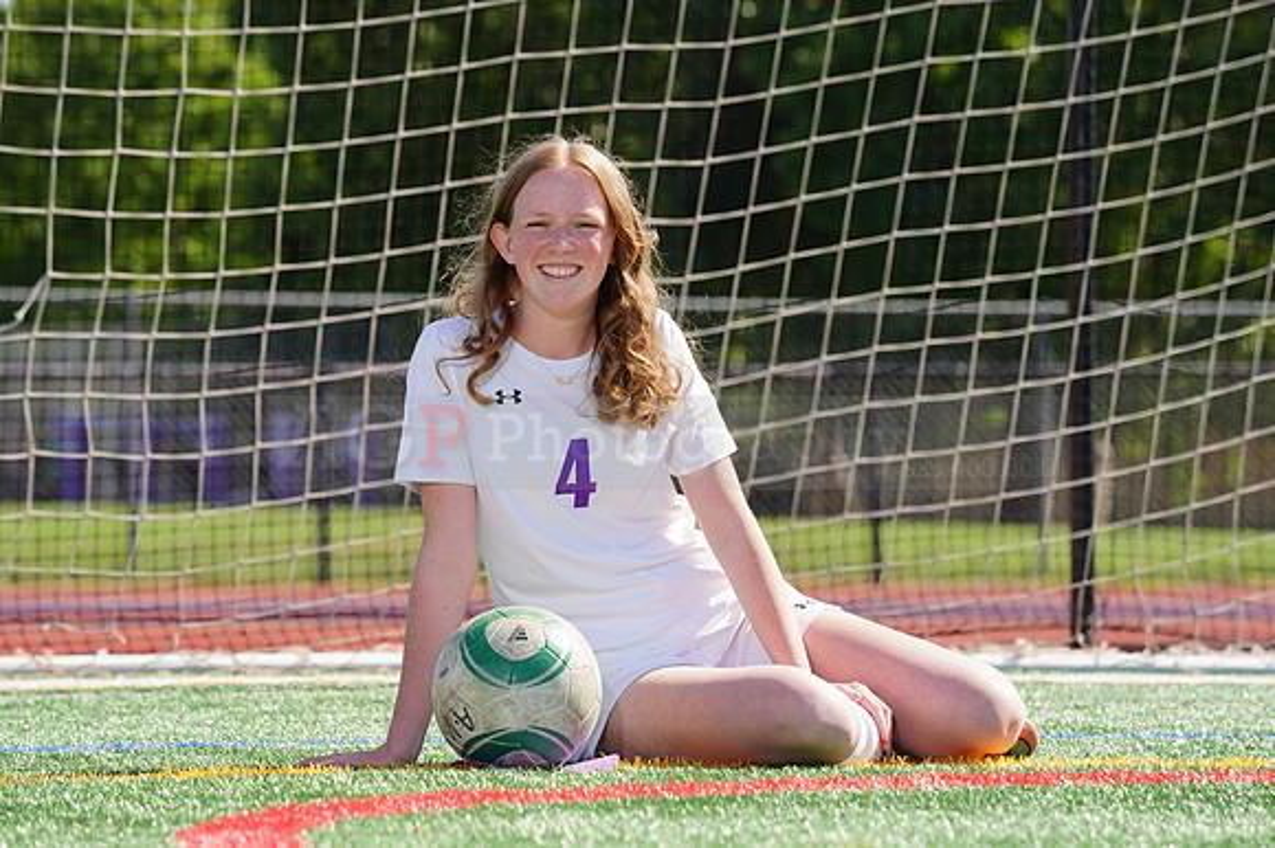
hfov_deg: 7.5
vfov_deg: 5.0
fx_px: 9769
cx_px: 638
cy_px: 424
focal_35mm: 276
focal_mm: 276
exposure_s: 1/250
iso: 200
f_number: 11
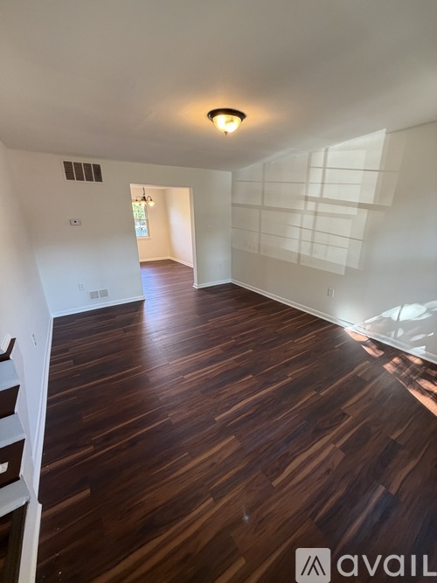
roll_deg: +1.6
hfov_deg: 85.7
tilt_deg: -18.4
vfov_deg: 102.1
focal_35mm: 14
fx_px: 236
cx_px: 218
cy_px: 292
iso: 250
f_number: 2.2
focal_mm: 2.22
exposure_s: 1/60
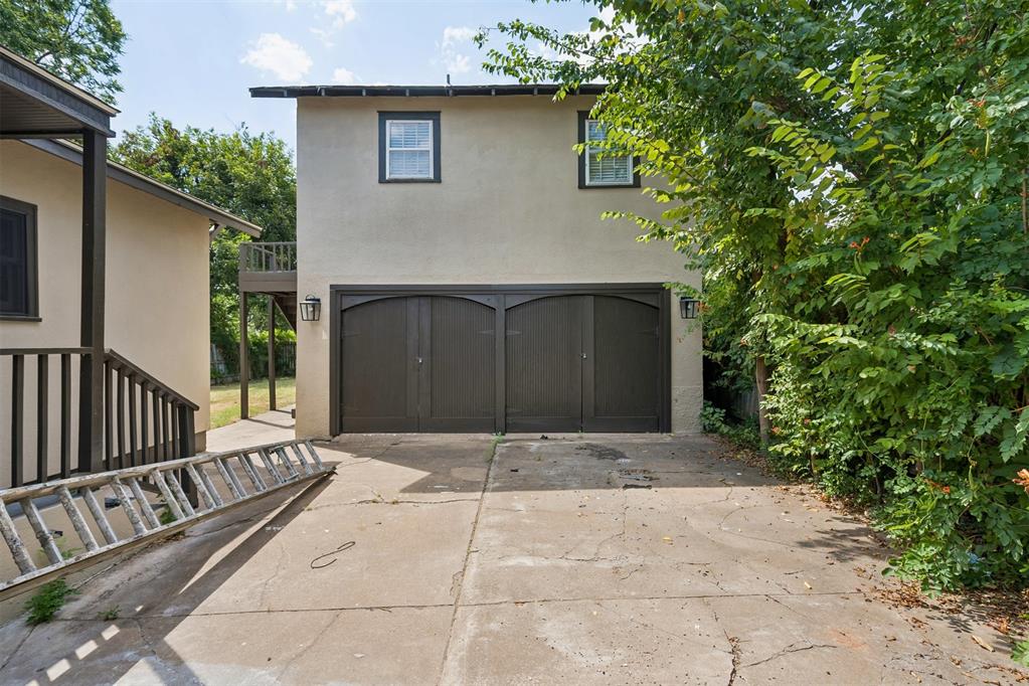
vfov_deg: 73.7
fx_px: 457
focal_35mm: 16
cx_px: 514
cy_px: 343
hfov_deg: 96.7
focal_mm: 16
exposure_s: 1/160
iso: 200
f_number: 8
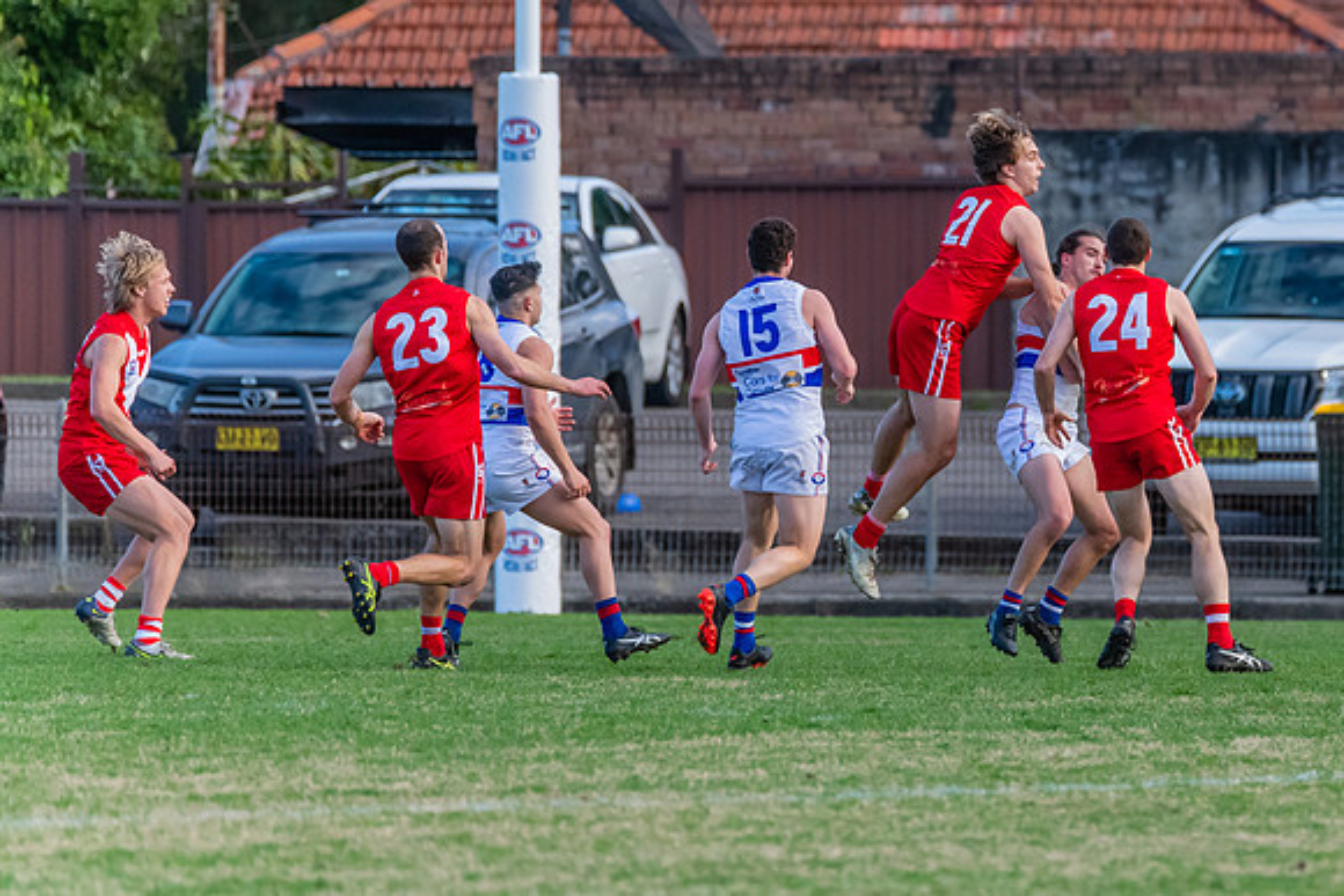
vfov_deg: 1.8
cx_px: 1059
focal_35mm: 775
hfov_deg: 2.7
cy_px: 345
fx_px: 28936
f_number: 6
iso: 2000
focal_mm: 450
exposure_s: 1/1600
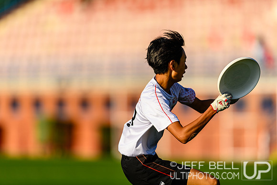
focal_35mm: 400
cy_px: 92
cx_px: 138
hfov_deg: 5.2
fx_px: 3078
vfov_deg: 3.4
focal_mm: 400
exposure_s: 1/1600
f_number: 3.2
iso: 100
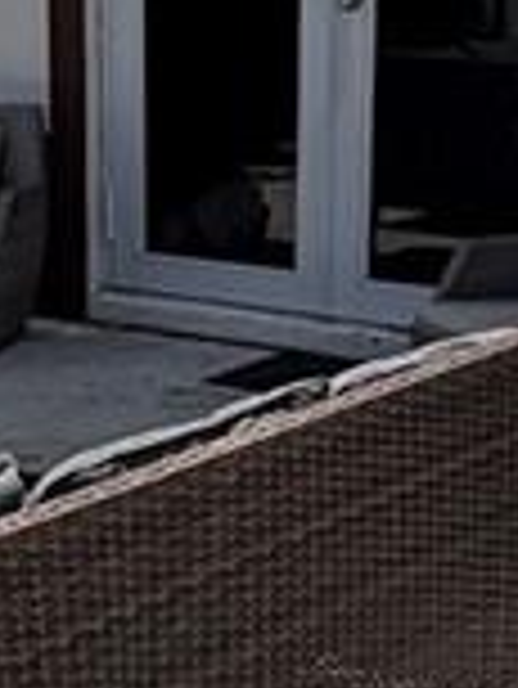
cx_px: 99
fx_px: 2192
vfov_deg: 17.6
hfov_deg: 13.4
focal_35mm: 110
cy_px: 598
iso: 20
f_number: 2.2
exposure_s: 1/1745
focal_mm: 2.22
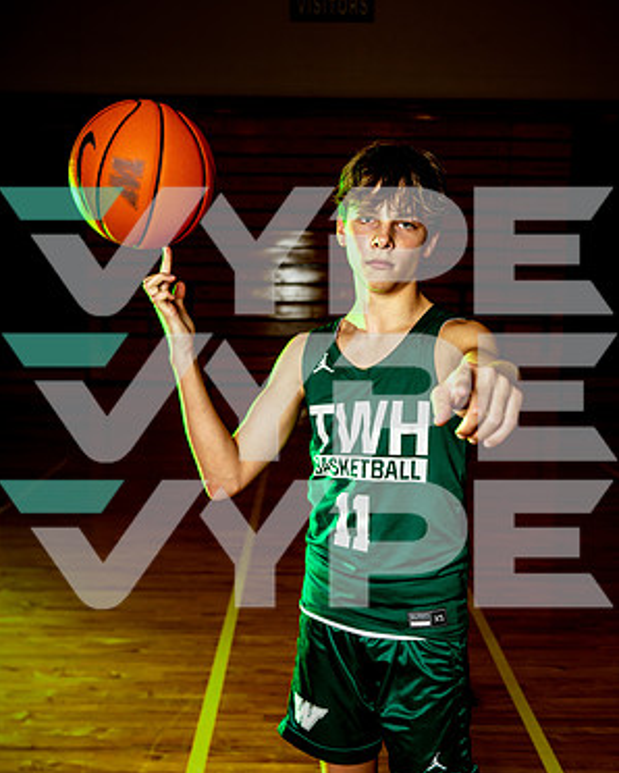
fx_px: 961
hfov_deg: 35.7
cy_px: 399
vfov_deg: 43.8
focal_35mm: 42
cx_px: 310
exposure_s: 1/250
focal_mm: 37
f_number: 5
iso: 200
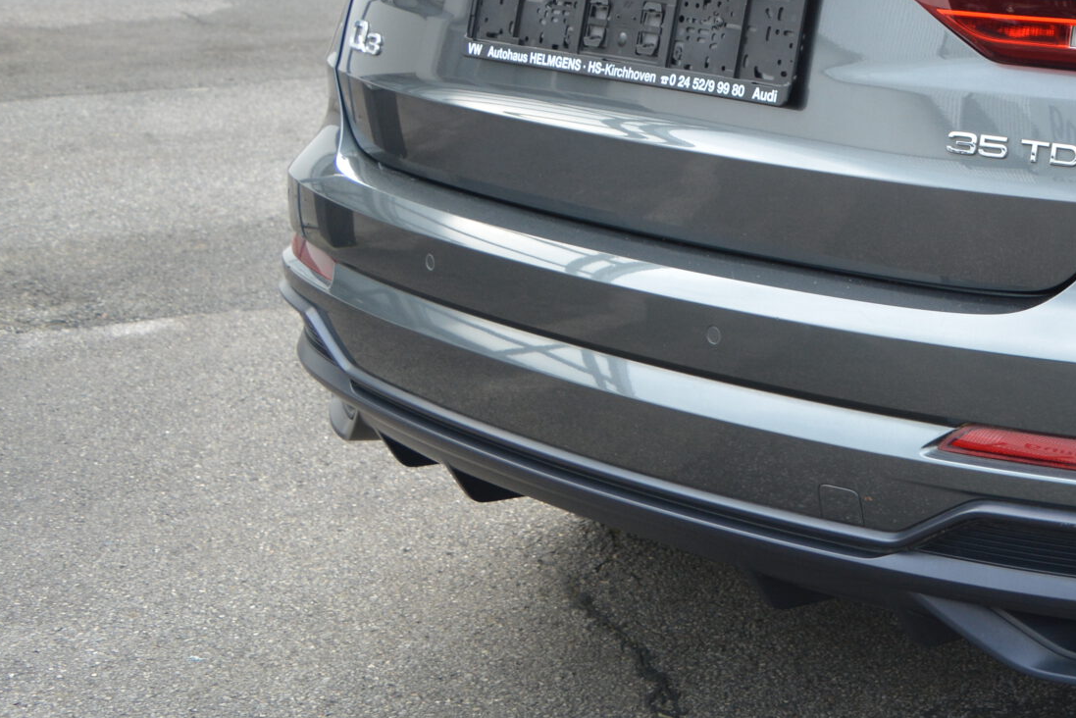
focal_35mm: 77
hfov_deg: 24.4
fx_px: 2302
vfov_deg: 17.6
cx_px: 1211
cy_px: 152
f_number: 5
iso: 320
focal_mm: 22
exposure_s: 1/100
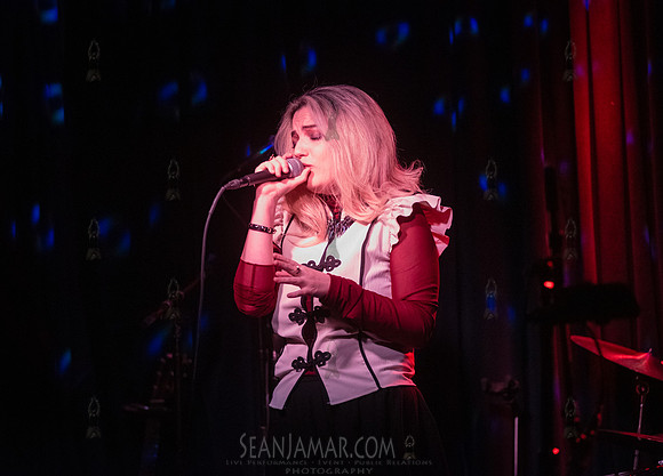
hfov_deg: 14.5
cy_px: 227
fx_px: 2597
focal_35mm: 138
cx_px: 304
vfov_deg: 10.5
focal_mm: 125
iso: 8000
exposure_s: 1/250
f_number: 2.8
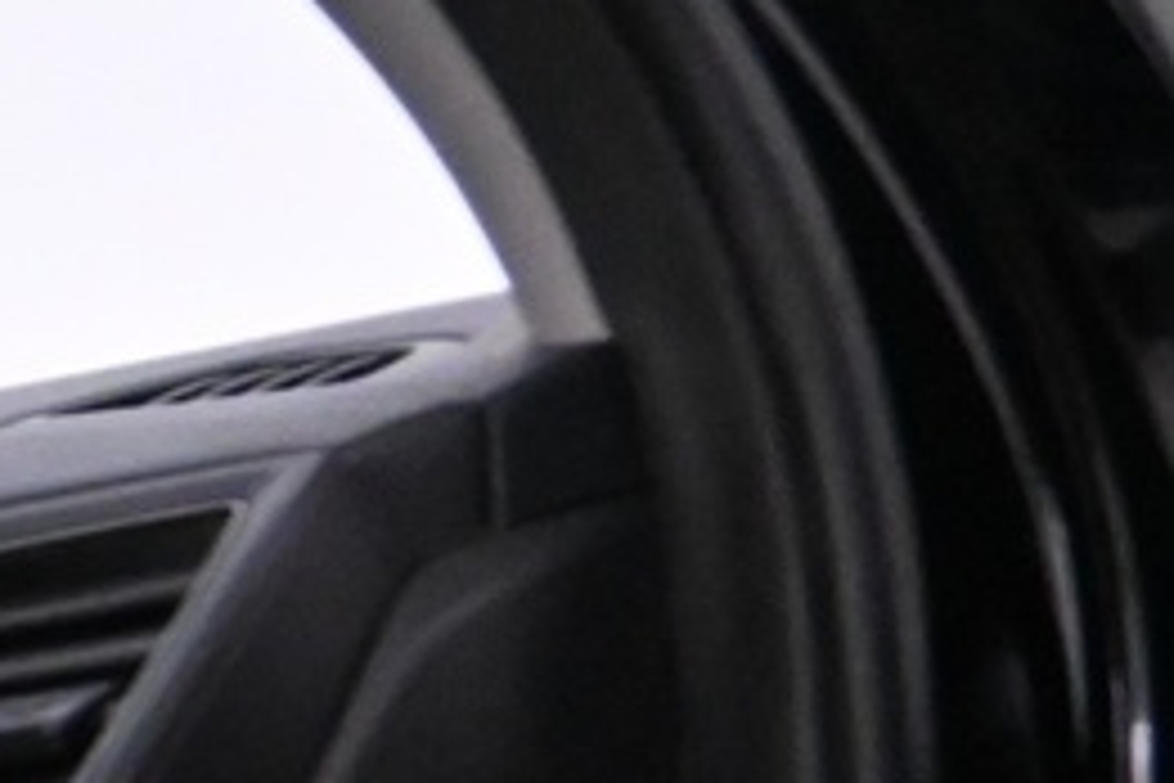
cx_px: -2370
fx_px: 4859
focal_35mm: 149
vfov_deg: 8.7
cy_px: 1557
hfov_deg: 10.1
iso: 5000
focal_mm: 16
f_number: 4.5
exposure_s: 1/80
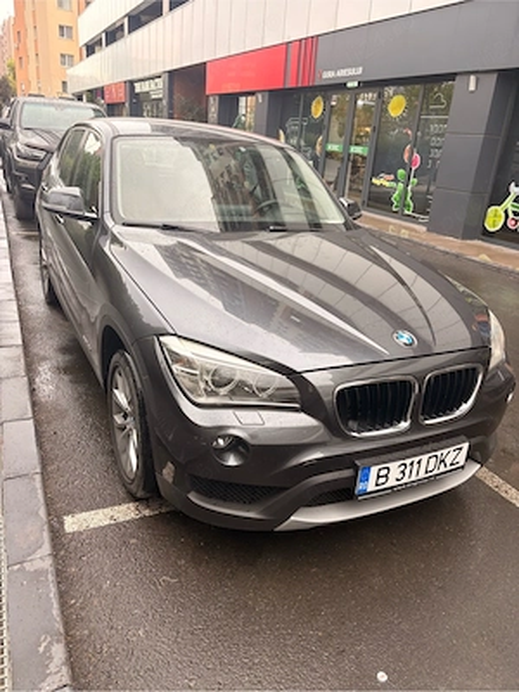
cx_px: 260
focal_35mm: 26
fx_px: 520
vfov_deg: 67.3
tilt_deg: -20.3
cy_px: 346
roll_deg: -3.9
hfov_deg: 53.1
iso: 50
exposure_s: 1/122
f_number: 1.6
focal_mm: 5.96
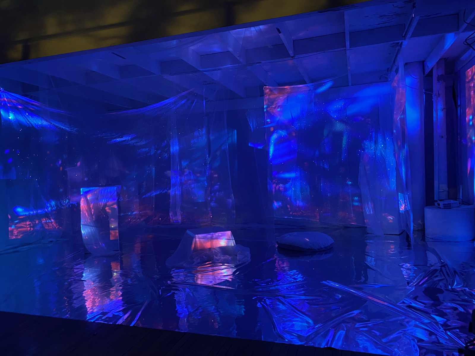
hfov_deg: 67.3
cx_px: 238
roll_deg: +2.6
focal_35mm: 26
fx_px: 357
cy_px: 178
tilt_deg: -1.6
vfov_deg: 53.1
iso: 800
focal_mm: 4.25
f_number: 1.8
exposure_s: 1/30
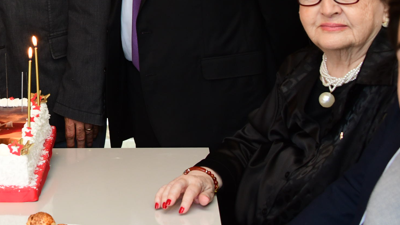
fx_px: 1368
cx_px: -42
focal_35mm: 129
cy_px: -62
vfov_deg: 9.3
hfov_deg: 16.1
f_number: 7.1
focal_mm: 44
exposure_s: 1/60
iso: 1100
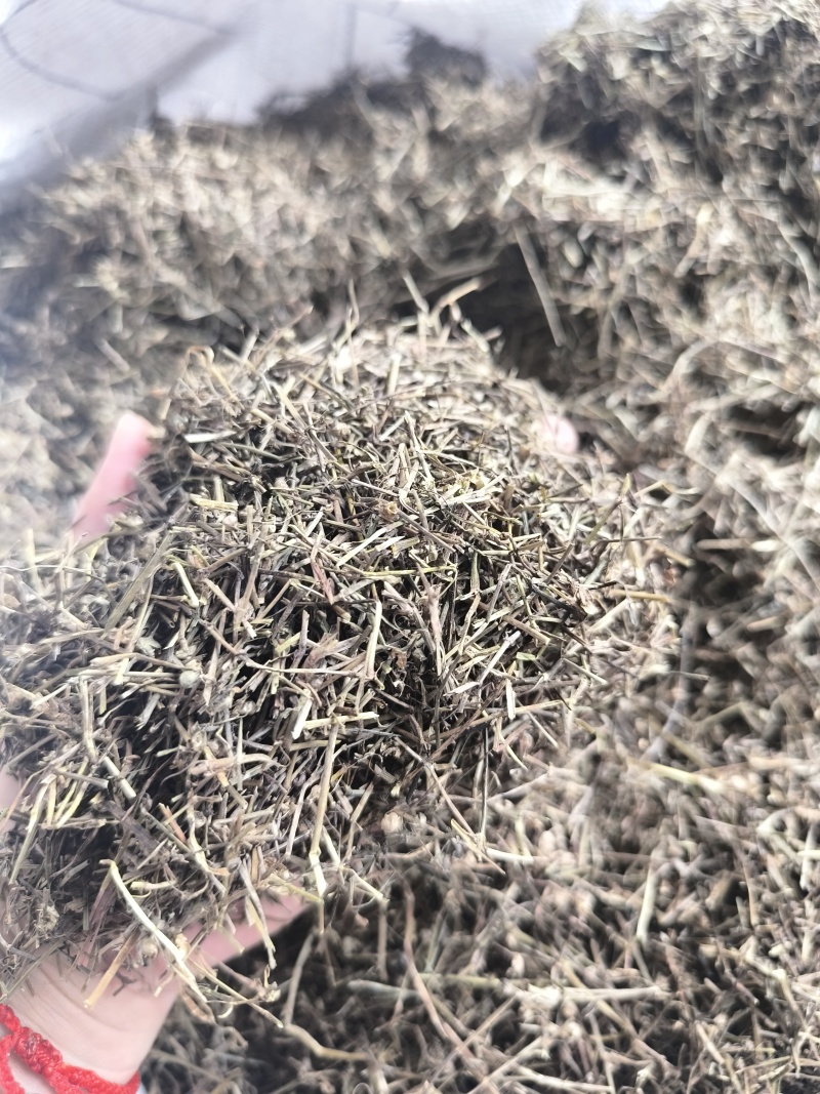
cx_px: 410
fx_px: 727
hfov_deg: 58.9
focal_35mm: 23
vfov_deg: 73.9
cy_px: 547
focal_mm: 6.14
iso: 200
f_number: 1.65
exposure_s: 1/100
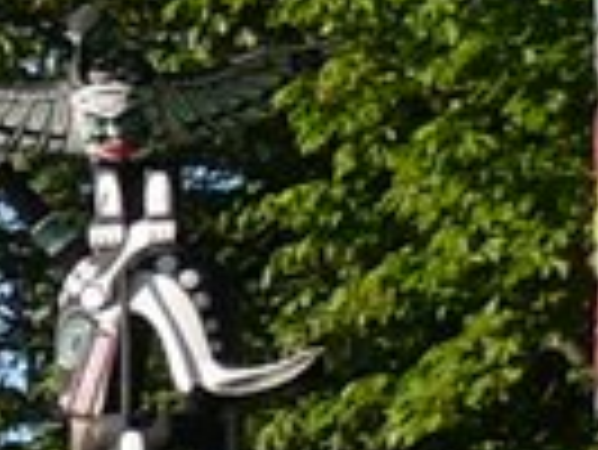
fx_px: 7314
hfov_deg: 4.5
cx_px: -1322
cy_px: 878
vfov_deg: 3.5
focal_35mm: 423
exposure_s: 1/500
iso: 80
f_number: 3.5
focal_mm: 8.2
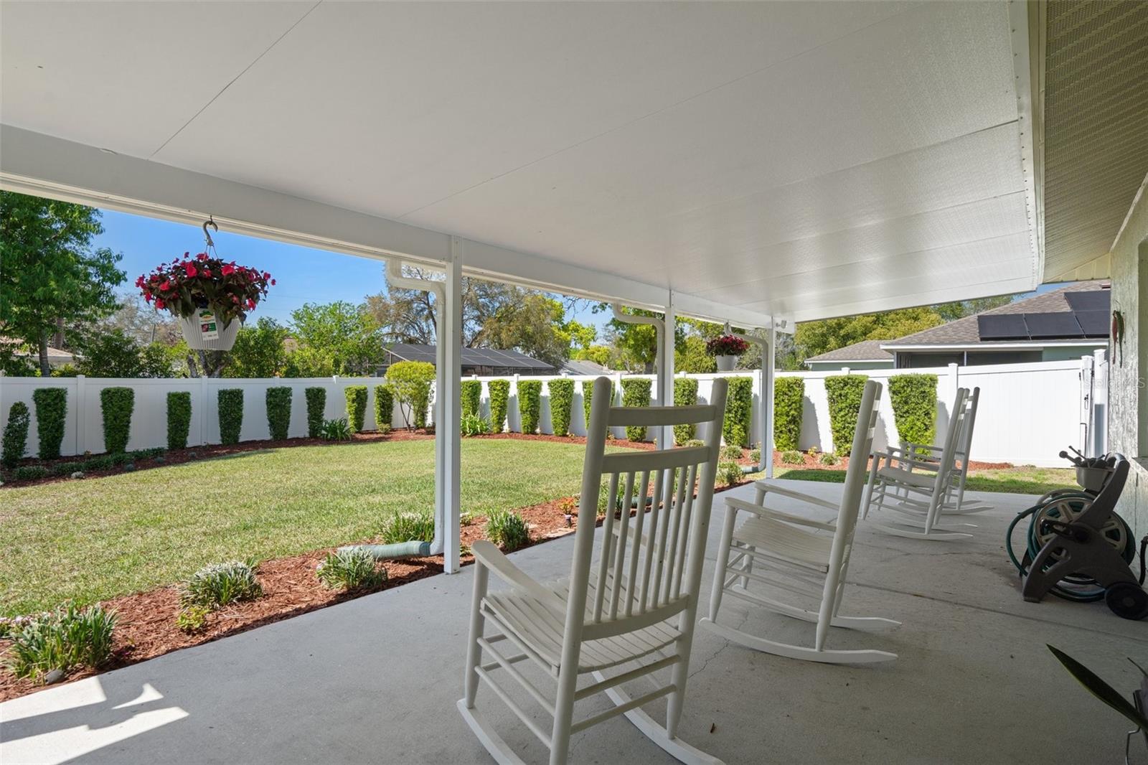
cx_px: 574
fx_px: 574
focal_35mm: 18
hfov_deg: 90.0
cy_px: 382
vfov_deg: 67.4
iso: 400
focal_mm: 18
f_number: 8
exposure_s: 1/320
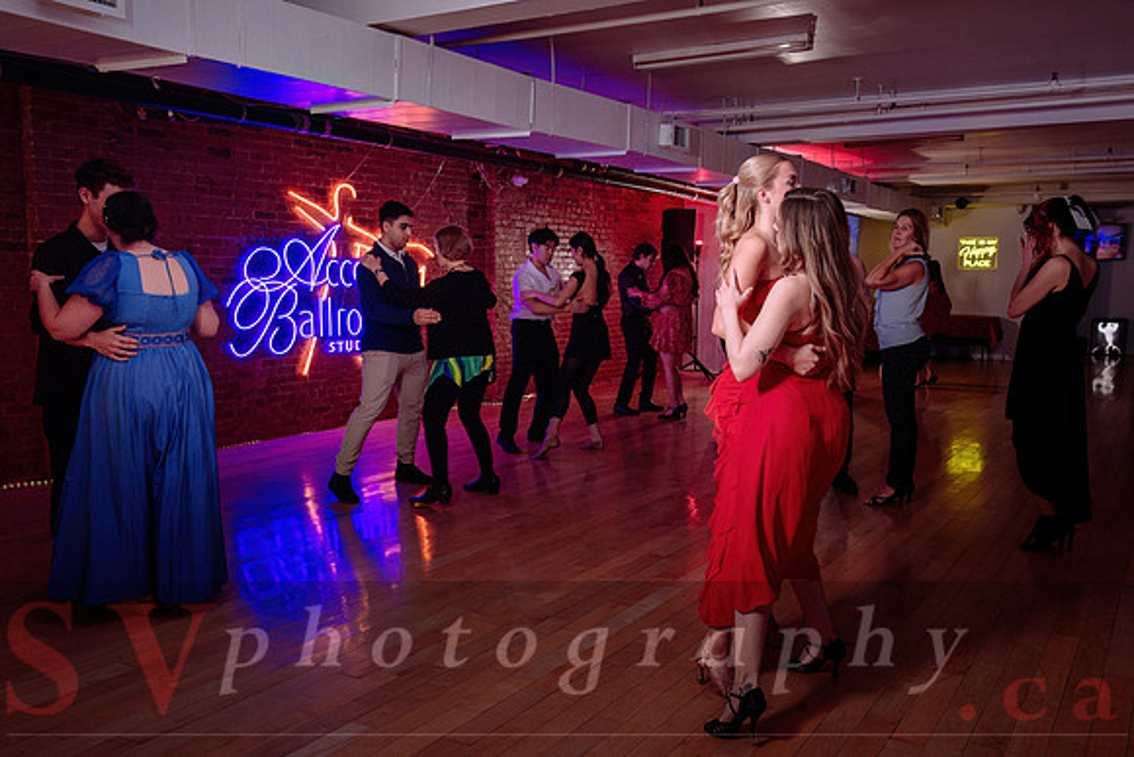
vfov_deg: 40.3
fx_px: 1029
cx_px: 596
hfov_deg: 57.7
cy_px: 414
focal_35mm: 33
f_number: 4
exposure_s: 1/80
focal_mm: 27
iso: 800
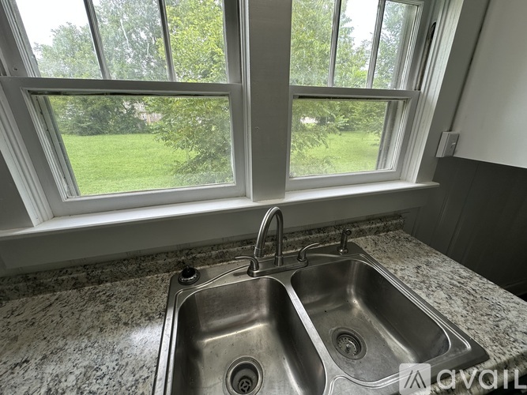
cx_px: 264
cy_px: 198
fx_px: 213
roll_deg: +0.1
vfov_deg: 85.7
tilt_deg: -21.2
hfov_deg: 102.1
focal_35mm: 14
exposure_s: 1/120
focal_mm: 2.22
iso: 64
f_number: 2.2
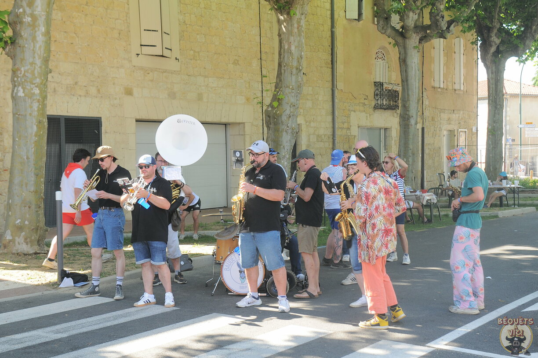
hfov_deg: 38.9
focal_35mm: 51
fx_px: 761
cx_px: 269
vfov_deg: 26.4
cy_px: 179
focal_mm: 34
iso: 200
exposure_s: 1/125
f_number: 5
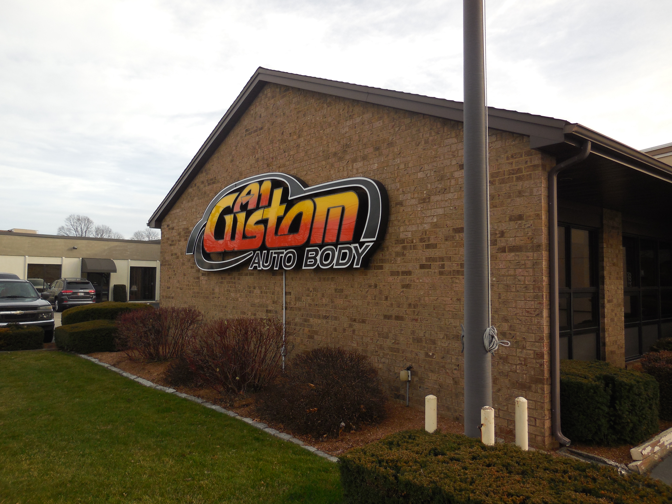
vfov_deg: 54.9
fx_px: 485
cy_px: 252
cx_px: 336
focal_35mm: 25
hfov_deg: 69.4
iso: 125
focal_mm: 4.5
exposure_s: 1/640
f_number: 3.1
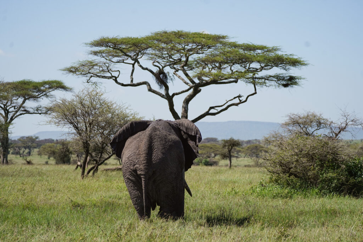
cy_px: 121
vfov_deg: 9.2
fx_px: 1513
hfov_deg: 13.7
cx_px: 182
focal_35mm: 150
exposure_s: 1/1600
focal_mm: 150
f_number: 5
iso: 250
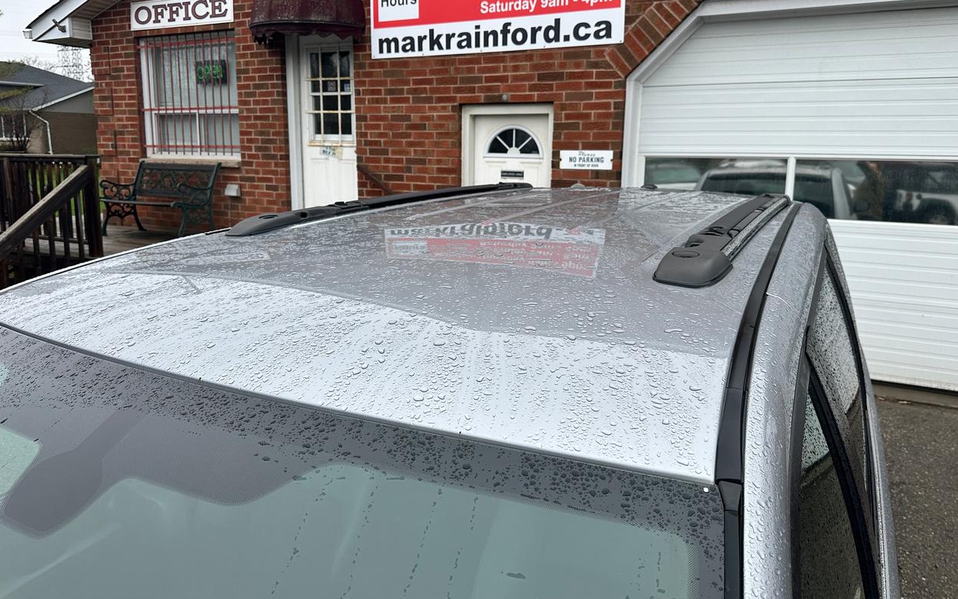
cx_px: 485
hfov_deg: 70.4
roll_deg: -0.9
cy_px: 260
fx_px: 679
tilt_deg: -9.6
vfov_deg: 47.5
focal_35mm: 26
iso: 80
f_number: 1.78
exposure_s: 1/943
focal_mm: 6.86
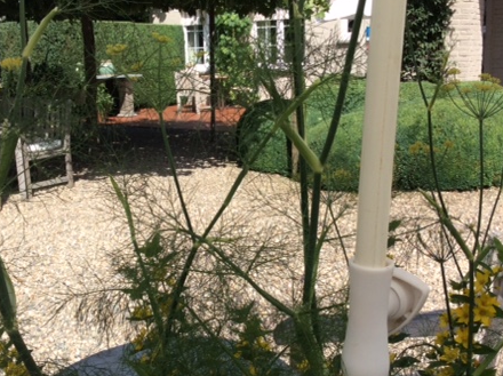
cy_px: 176
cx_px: 216
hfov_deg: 39.6
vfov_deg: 30.2
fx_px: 697
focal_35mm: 48
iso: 32
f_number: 2.4
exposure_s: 1/1244
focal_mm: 3.3
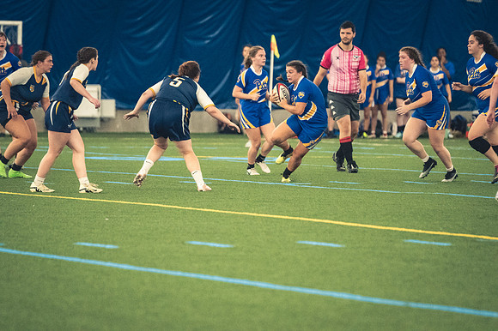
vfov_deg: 4.6
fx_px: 4147
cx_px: 249
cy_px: 166
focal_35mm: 300
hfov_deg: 6.9
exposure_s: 1/500
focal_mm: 200
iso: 12800
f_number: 2.8
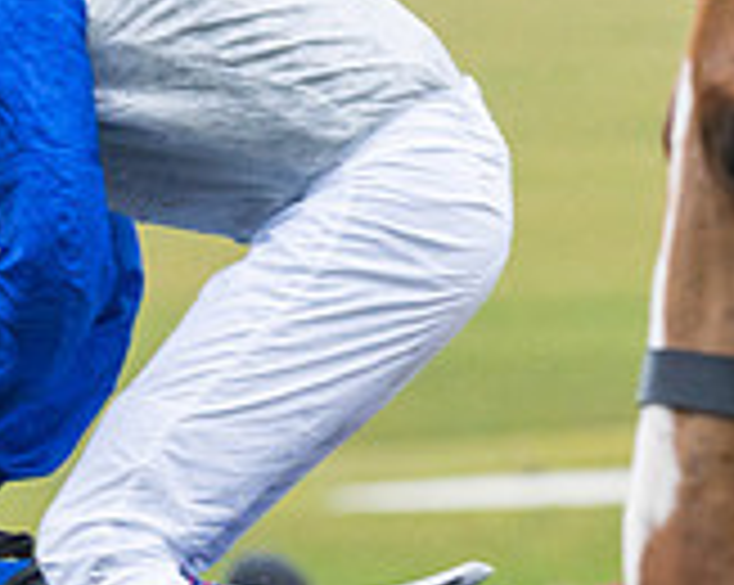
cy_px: 839
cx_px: 432
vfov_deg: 2.2
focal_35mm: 708
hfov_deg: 2.7
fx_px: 15362
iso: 800
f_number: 4
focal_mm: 135
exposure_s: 1/800
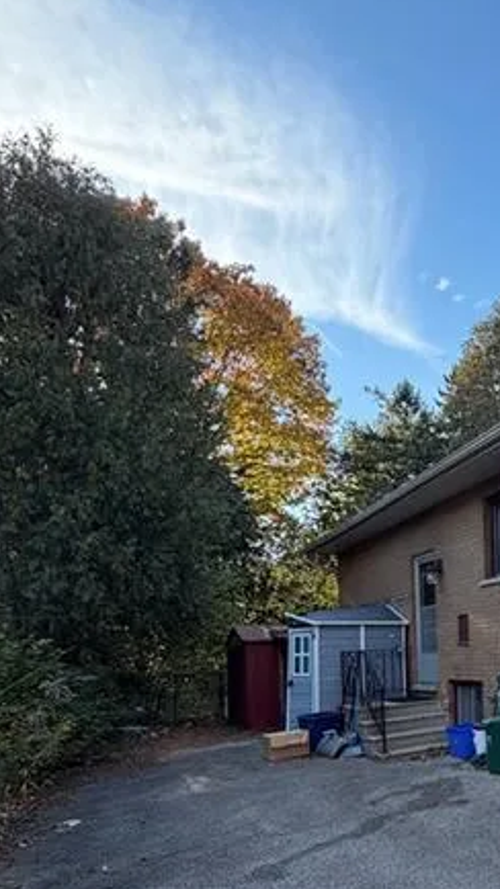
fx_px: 637
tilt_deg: +3.3
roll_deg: +2.1
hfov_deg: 36.1
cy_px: 621
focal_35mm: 27
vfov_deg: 67.1
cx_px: 555
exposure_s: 1/502
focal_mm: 2.22
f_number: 2.2
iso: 64
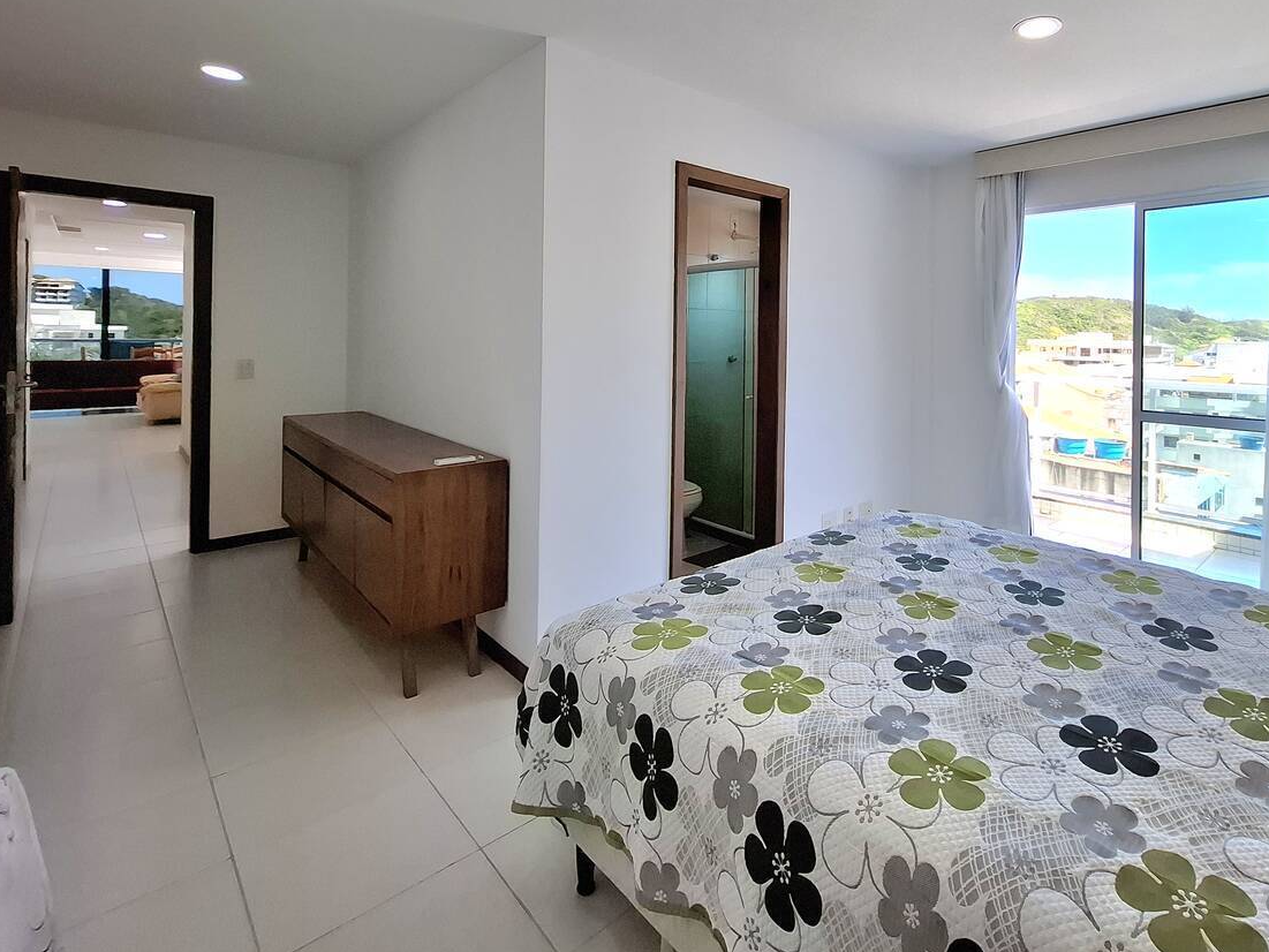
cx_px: 818
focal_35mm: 17
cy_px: 332
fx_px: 623
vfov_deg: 72.9
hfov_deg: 88.6
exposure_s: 1/169
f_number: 2.2
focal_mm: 1.74
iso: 40
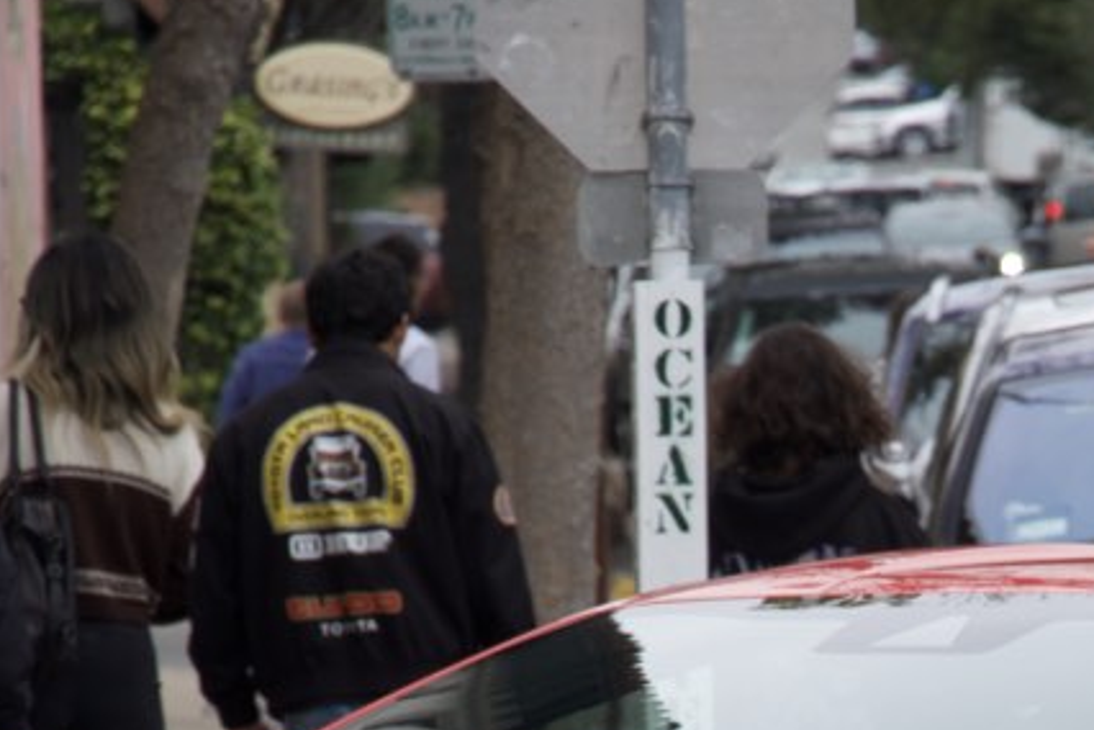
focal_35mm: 562
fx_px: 17077
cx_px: 1158
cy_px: 1058
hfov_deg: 3.7
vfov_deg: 2.4
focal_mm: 114
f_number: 6.3
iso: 100
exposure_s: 1/250
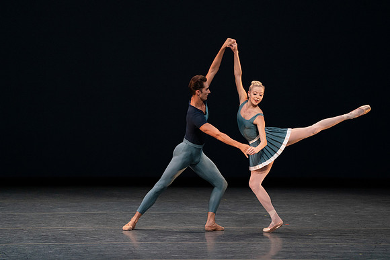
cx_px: 195
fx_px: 3738
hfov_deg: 6.0
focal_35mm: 345
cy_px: 130
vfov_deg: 4.0
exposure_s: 1/400
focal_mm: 345
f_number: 8
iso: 5000
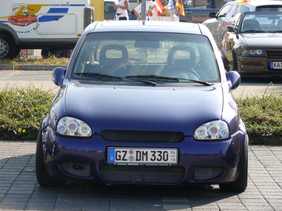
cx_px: 141
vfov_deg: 9.3
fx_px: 1303
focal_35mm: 160
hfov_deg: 12.3
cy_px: 106
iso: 100
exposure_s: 1/250
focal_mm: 33.6
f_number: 5
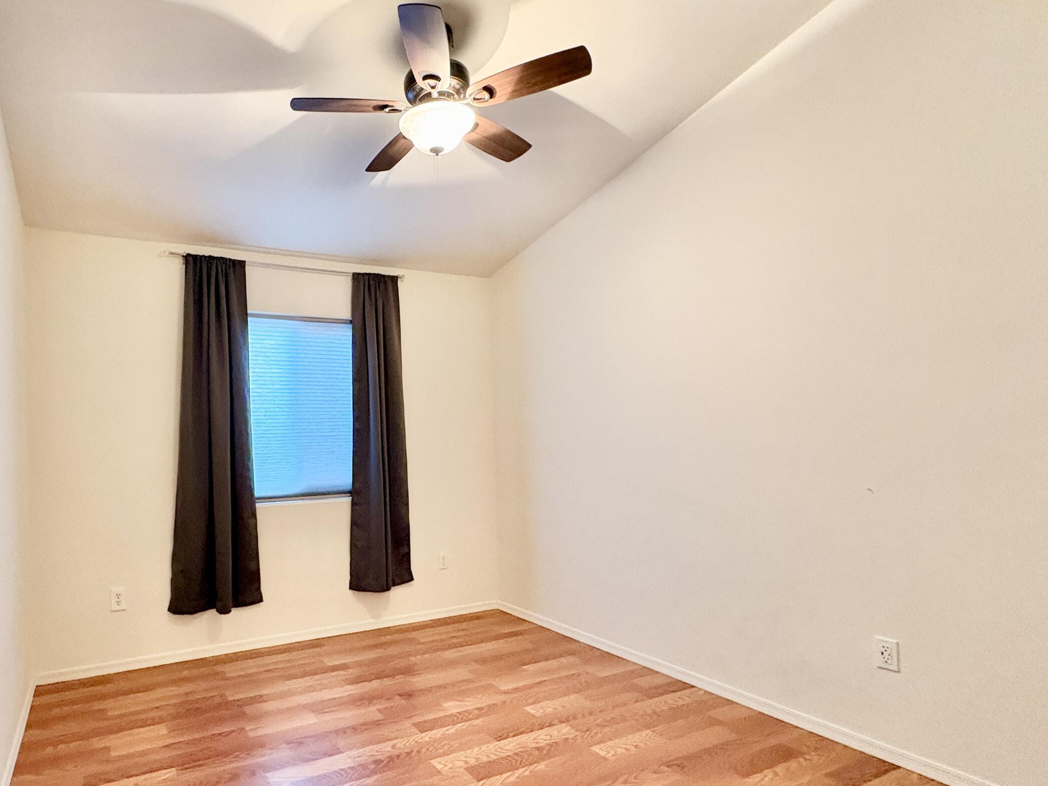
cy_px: 446
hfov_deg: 79.5
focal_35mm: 20
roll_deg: +1.6
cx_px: 363
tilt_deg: +0.7
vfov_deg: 65.7
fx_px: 606
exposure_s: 1/40
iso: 640
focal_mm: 2.22
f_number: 2.2
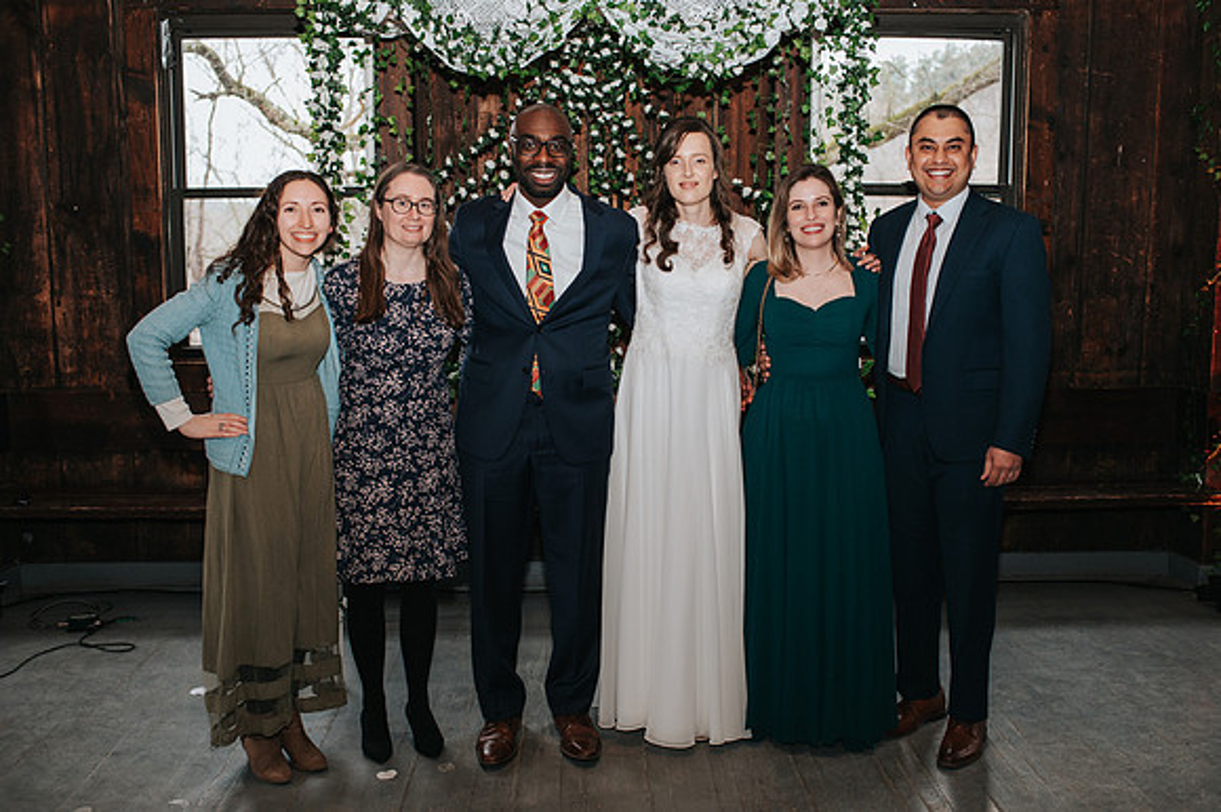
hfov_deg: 53.8
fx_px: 1202
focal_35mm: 35
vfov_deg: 37.3
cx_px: 610
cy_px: 406
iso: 1000
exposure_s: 1/200
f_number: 3.2
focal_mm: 35
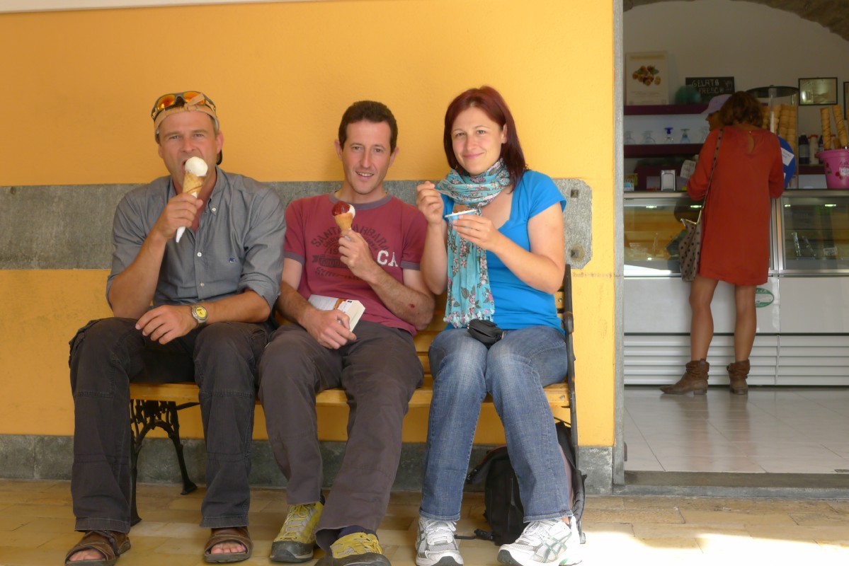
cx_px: 424
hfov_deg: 45.4
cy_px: 283
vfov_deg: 31.2
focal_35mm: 43
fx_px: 1014
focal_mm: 9.2
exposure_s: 1/160
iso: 80
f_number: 2.8
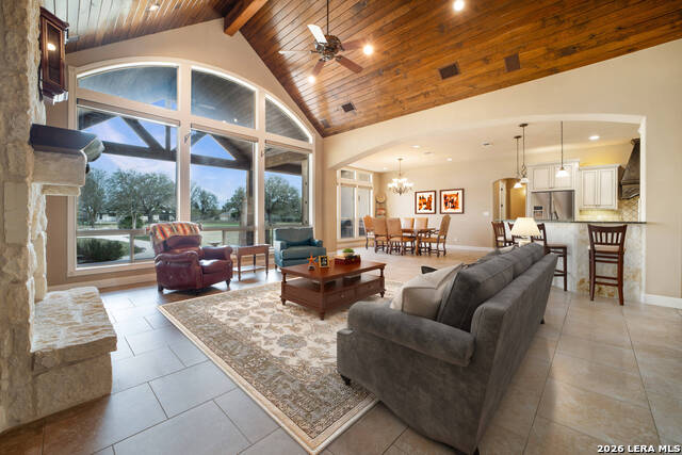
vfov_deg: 81.2
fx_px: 265
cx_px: 341
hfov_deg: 104.2
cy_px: 228
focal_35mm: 14
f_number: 8
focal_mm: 14
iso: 160
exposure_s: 1/2
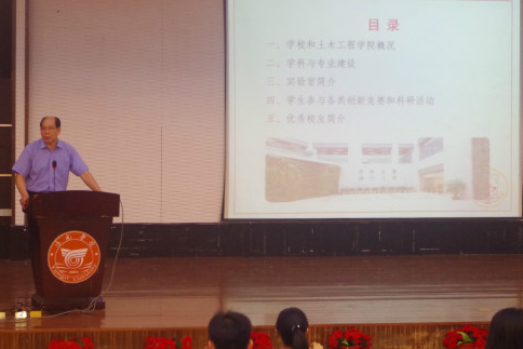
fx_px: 1293
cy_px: 164
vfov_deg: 15.4
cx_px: 250
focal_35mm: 89
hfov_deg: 22.9
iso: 3200
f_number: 5.6
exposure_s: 1/60
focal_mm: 47.5
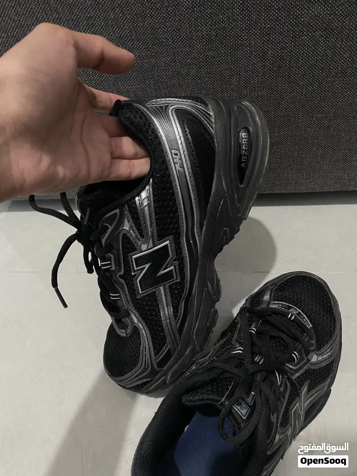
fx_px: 357
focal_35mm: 26
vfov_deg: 67.3
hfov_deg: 53.1
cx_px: 178
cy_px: 238
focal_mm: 4.25
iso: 400
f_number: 1.8
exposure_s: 1/33
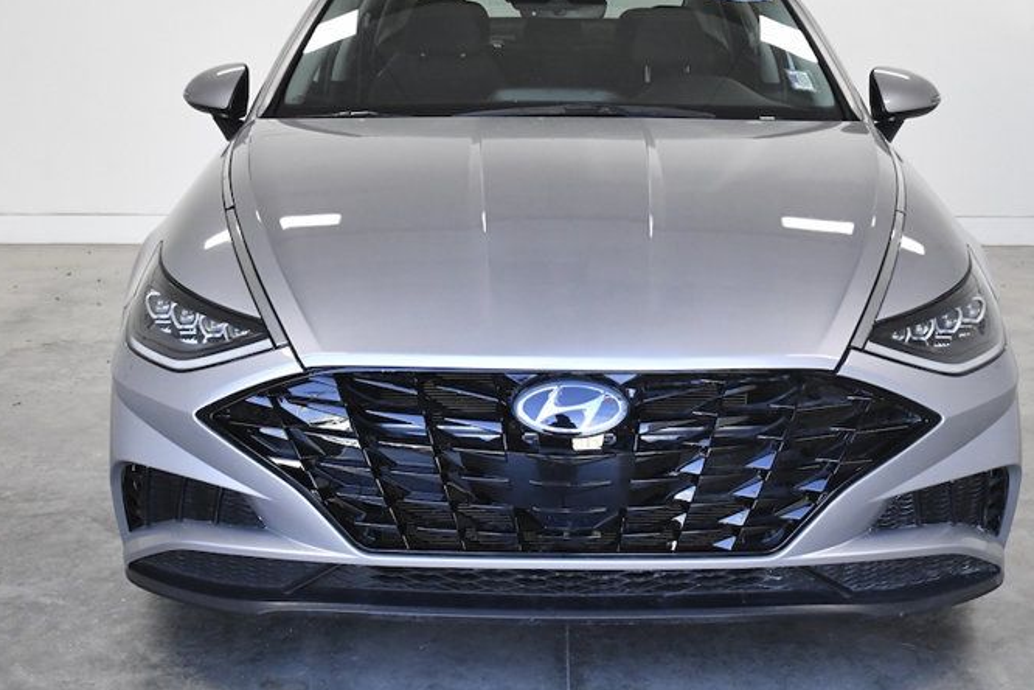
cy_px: 201
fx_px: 1723
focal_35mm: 60
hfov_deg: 33.4
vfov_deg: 22.5
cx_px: 554
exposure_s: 1/1600
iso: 2500
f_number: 3.8
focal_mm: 26
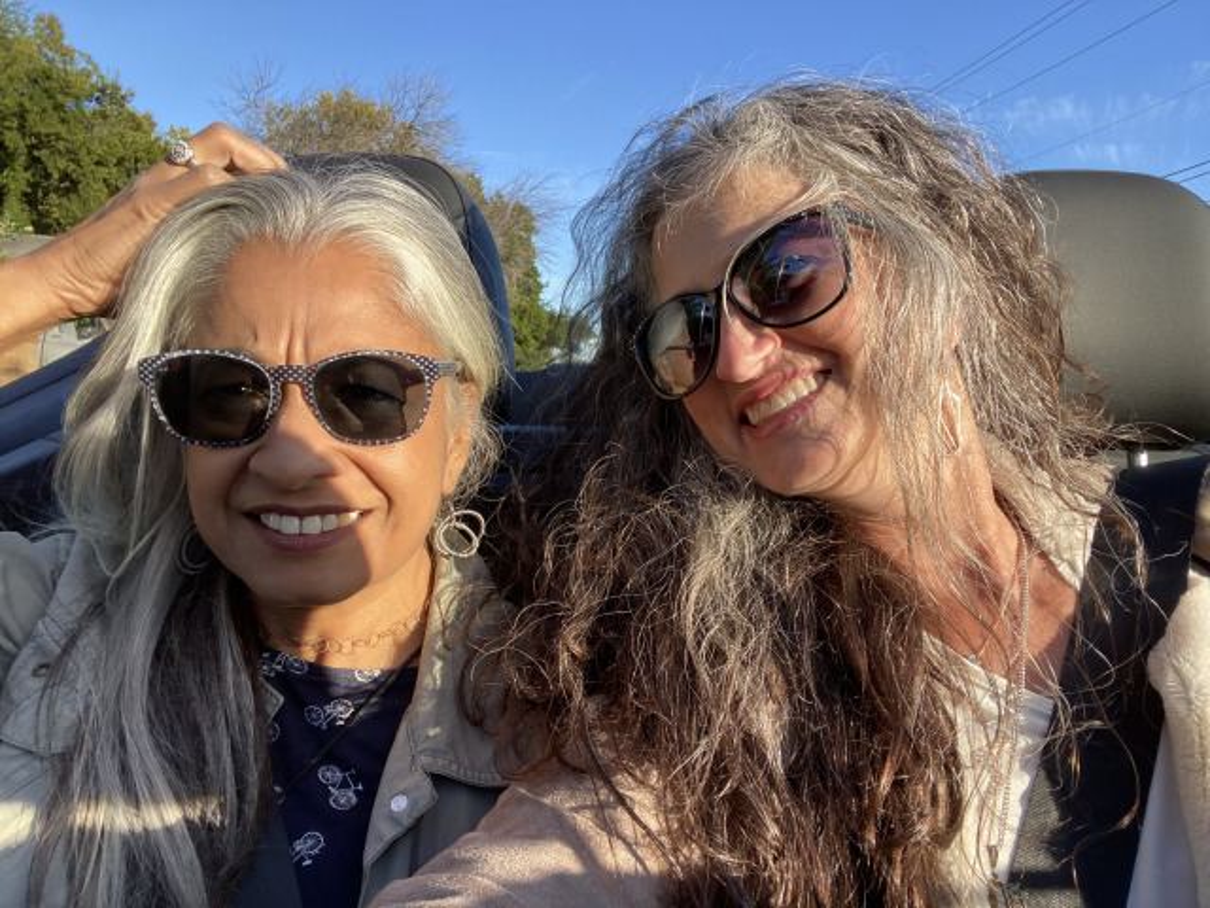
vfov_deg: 58.9
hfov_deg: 73.9
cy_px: 454
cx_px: 605
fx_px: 804
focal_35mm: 23
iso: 25
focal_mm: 2.71
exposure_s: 1/283
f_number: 2.2
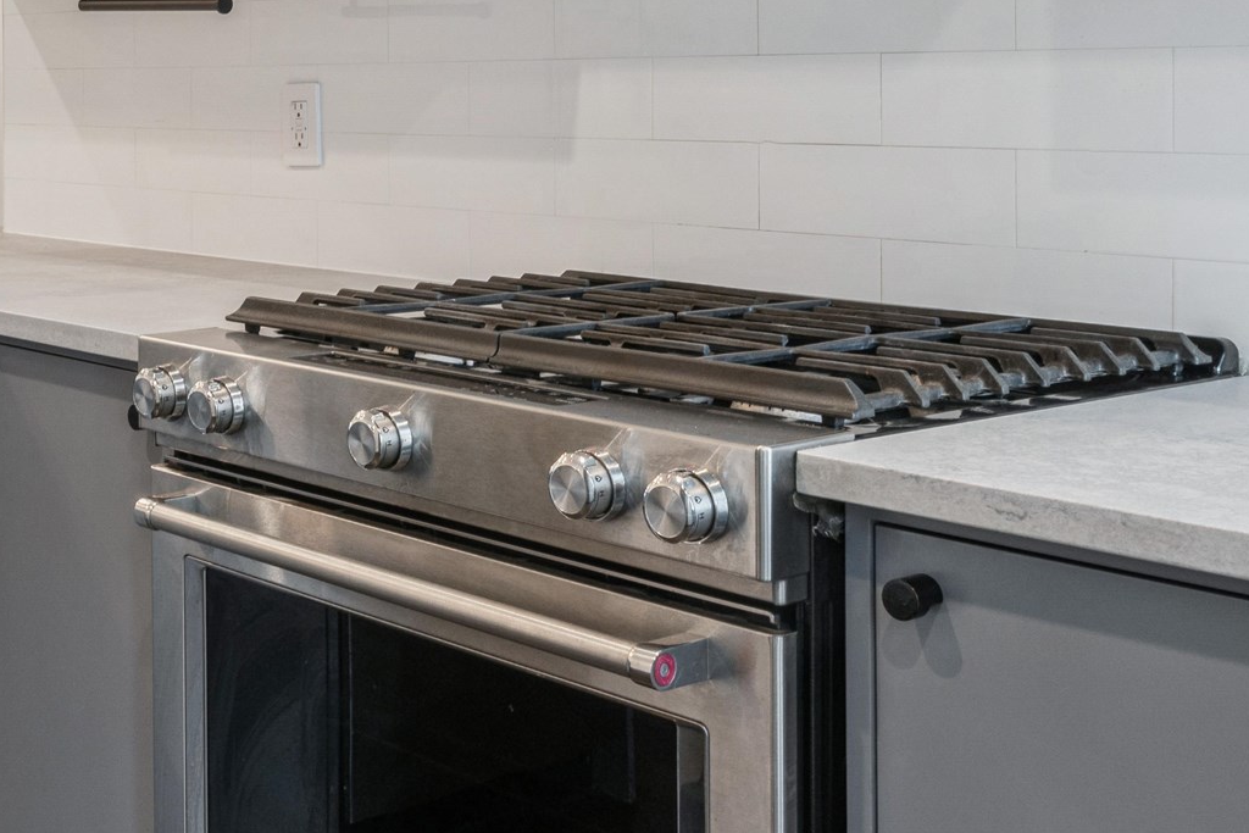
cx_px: 84
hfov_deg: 34.4
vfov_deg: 24.5
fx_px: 1874
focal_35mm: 54
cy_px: 113
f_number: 11
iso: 200
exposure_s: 1
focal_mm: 18
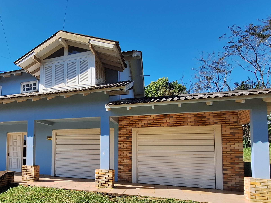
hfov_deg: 58.6
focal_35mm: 27
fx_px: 211
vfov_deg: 50.1
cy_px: 142
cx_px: 43
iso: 40
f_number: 2.2
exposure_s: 1/1340
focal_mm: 1.74
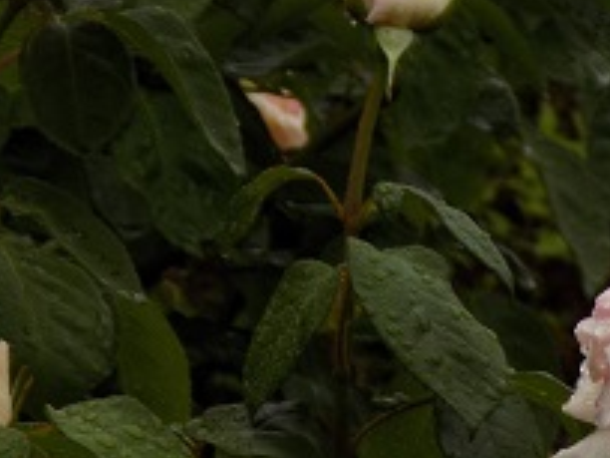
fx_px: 13164
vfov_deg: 2.0
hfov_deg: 2.7
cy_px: -6
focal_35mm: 747
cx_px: 452
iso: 80
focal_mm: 56.4
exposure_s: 1/80
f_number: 5.9
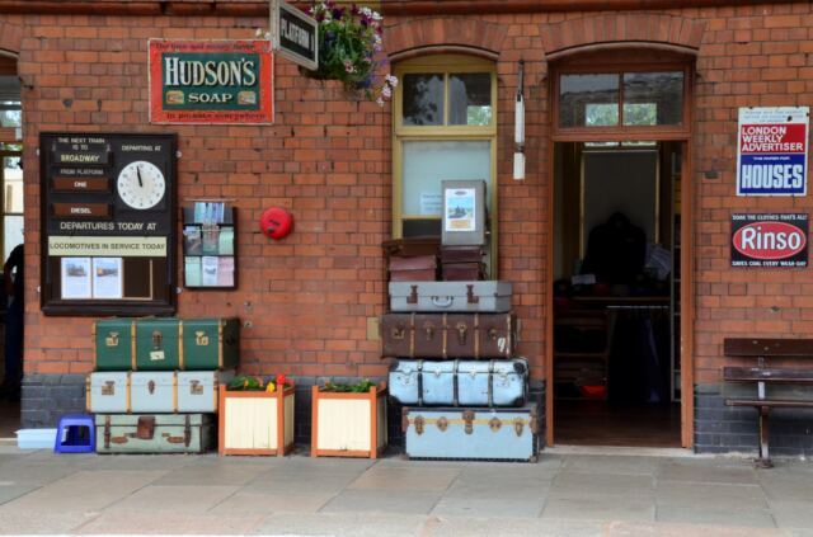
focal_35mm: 78
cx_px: 406
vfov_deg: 17.4
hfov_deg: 26.1
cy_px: 268
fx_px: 1757
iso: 1250
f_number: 16
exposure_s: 1/200
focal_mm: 52
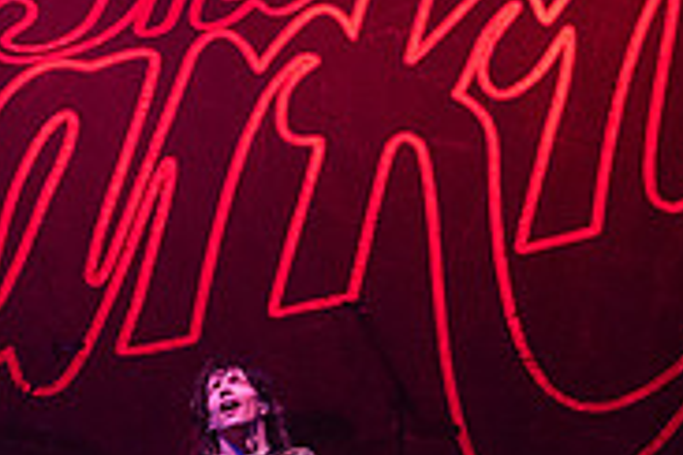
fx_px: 4781
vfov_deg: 5.4
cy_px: 422
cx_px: 179
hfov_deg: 8.2
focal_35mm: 252
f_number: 3.5
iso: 2000
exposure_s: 1/400
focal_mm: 70
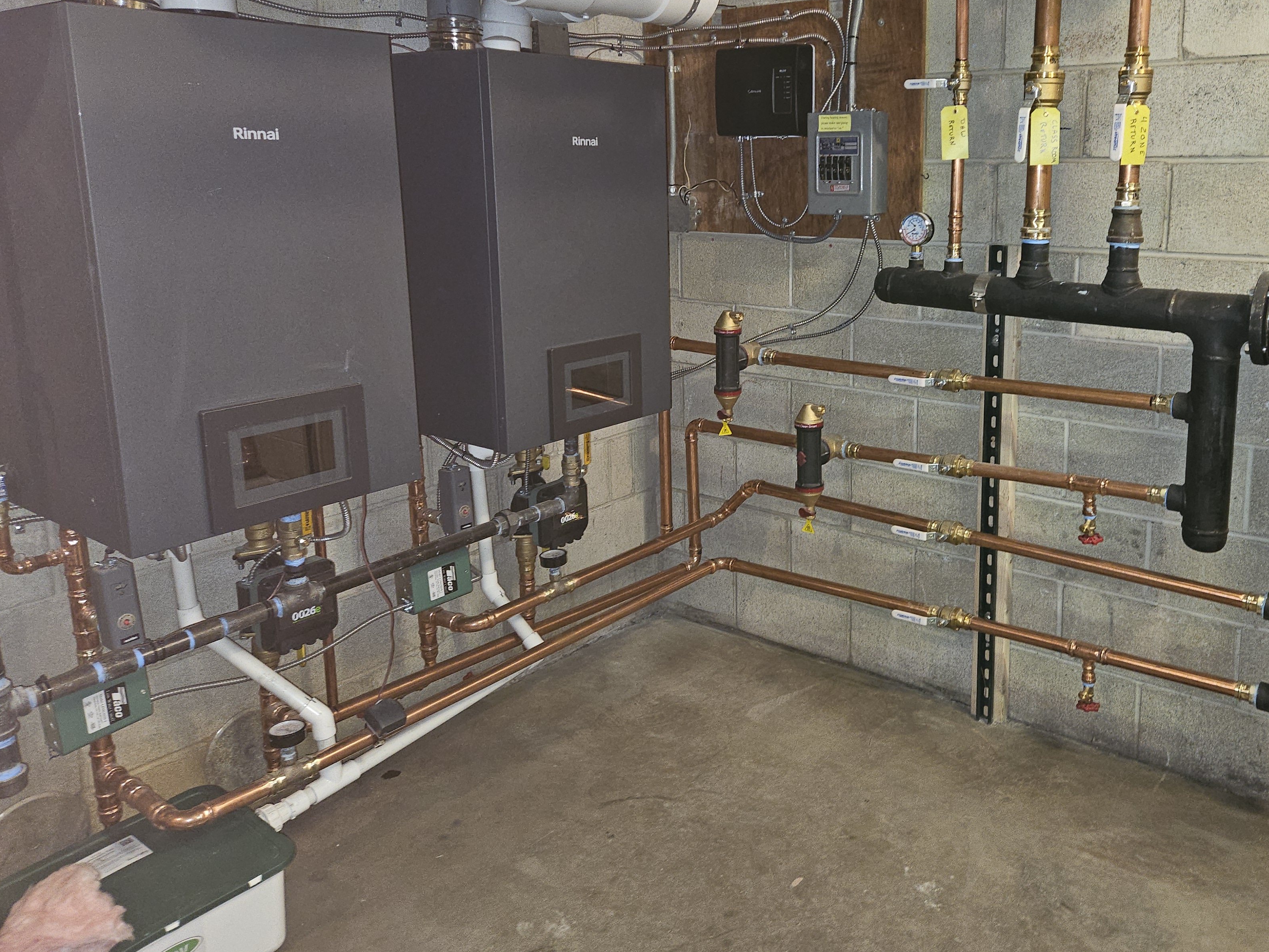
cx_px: 797
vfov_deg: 47.8
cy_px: 360
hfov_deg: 60.8
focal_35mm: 29
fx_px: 1063
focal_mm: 5.4
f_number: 1.8
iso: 125
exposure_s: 1/9.99
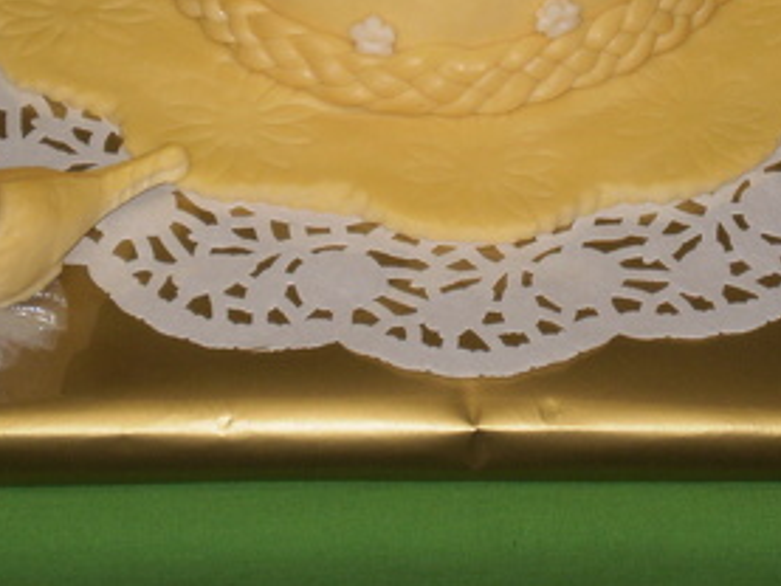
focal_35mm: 143
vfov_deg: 10.3
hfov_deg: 13.8
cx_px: 437
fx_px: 3228
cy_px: -34
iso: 100
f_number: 4.2
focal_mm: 10.3
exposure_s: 1/40
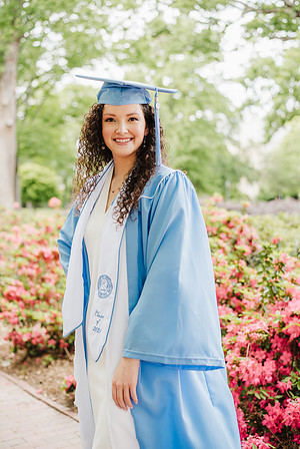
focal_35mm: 50
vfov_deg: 39.6
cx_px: 150
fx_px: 625
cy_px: 224
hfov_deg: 27.0
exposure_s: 1/200
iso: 200
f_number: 2.5
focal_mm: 50
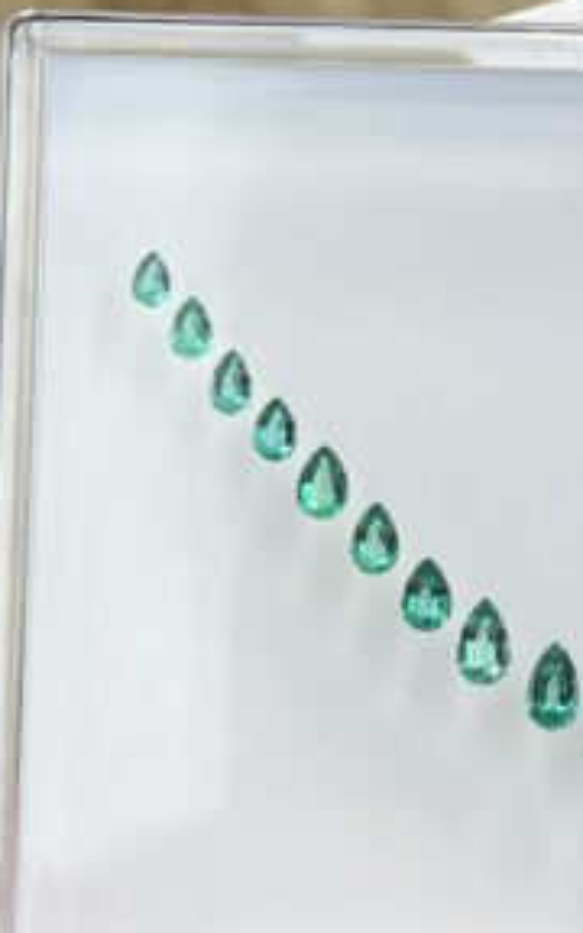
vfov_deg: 21.2
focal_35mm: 98
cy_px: 369
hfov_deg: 13.1
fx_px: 2491
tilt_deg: -62.5
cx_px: 602
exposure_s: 1/111
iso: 40
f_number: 1.5
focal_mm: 5.7
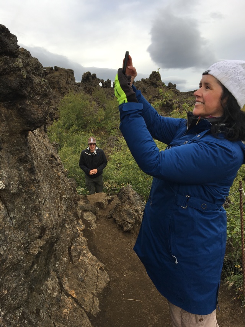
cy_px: 164
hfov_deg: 48.2
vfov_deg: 61.7
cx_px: 122
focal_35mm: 29
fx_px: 274
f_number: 2.2
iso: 25
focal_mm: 4.15
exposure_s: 1/499
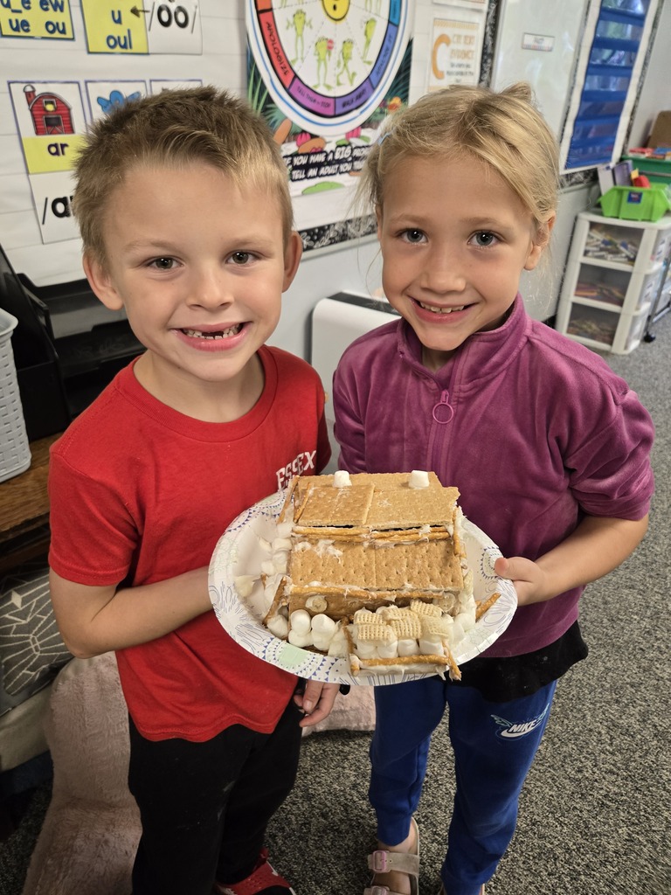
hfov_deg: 58.9
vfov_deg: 73.9
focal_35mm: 23
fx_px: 594
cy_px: 448
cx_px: 336
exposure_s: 1/120
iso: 400
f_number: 1.8
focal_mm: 5.4
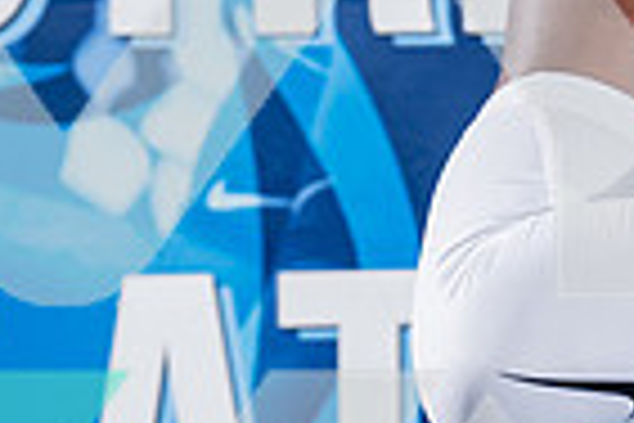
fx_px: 4579
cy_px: 65
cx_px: 818
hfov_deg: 7.8
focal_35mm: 260
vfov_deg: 5.3
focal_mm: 61
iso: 100
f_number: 4
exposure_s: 1/250
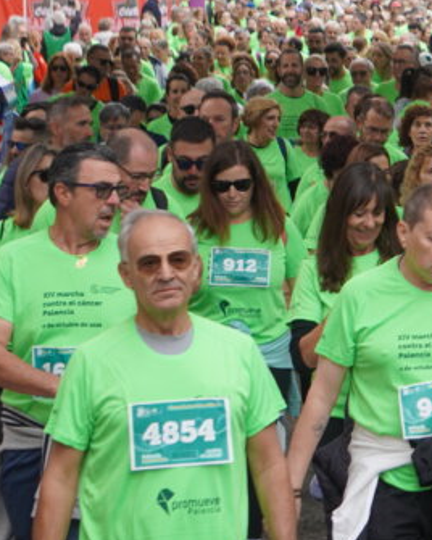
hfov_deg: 5.1
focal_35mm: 296
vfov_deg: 6.5
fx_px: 4727
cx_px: 895
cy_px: -106
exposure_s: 1/160
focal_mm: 55
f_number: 4.5
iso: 125
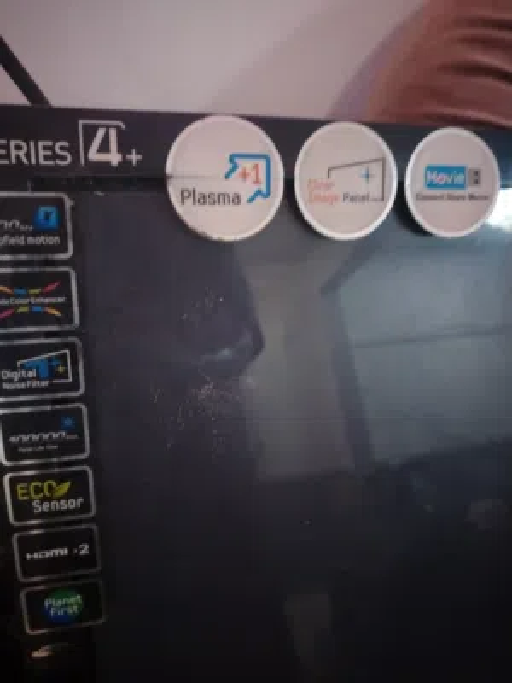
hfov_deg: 56.8
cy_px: 342
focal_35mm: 24
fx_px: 473
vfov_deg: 71.6
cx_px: 256
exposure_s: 1/12.5
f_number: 1.75
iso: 11264
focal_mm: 5.25
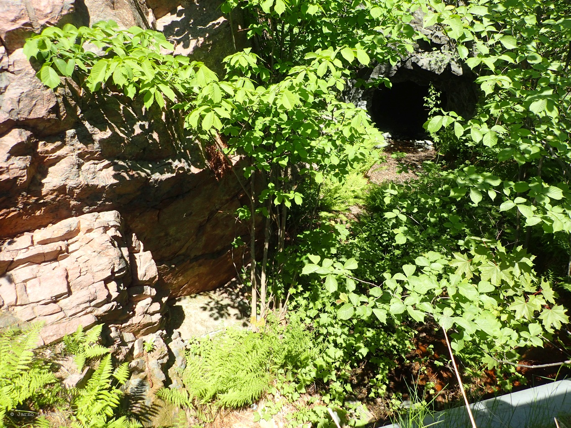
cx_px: 286
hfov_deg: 69.4
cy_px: 214
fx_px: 412
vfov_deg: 54.9
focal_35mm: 25
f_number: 2.8
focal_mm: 4.5
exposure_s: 1/640
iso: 100
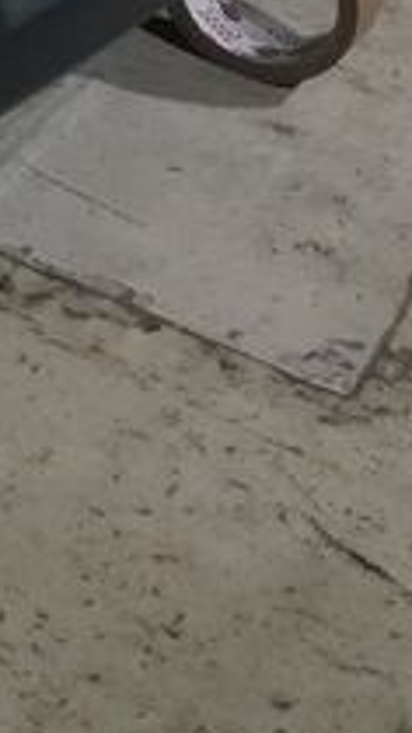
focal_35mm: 145
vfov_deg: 14.0
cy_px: -339
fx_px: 2818
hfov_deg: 7.4
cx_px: -803
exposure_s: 1/33
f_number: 1.9
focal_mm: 3.7
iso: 100
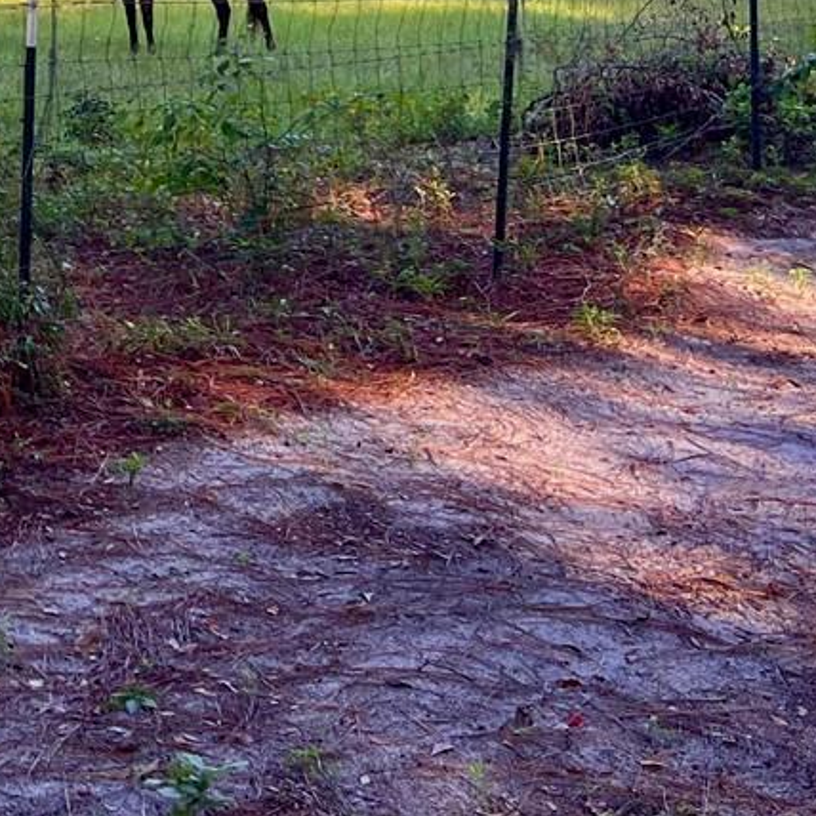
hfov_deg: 18.6
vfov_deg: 19.4
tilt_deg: -1.4
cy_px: -51
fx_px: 2294
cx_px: -271
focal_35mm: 86
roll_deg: +0.2
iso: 50
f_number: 1.6
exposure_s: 1/445
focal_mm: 5.1
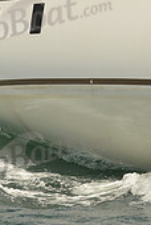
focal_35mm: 293
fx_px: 1836
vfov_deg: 7.0
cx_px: 181
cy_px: -62
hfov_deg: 4.7
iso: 400
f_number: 7.1
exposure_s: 1/800
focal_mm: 86
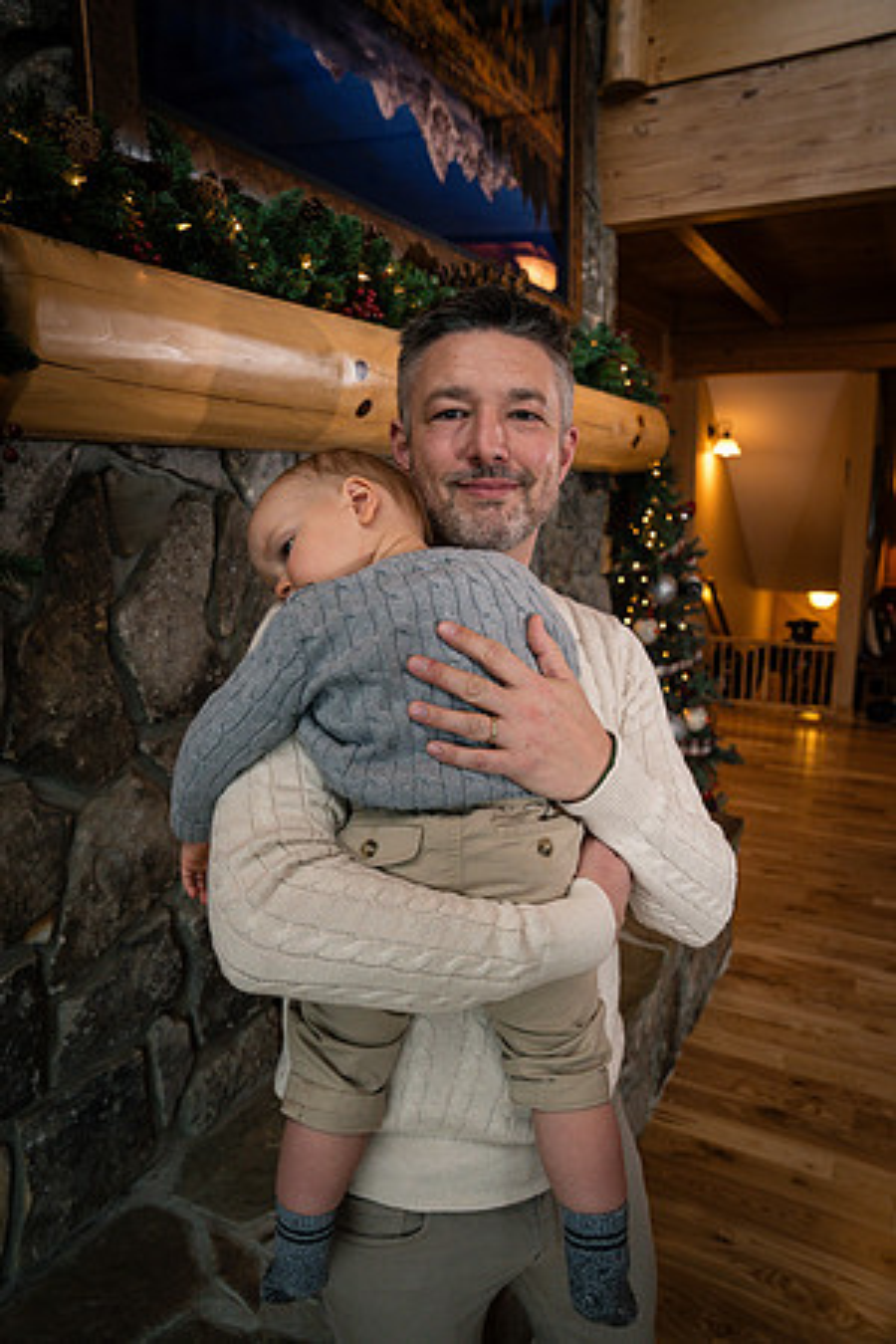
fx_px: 896
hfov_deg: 53.1
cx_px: 448
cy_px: 672
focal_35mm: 24
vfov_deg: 73.7
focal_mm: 24
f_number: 4.5
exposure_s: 1/250
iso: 800
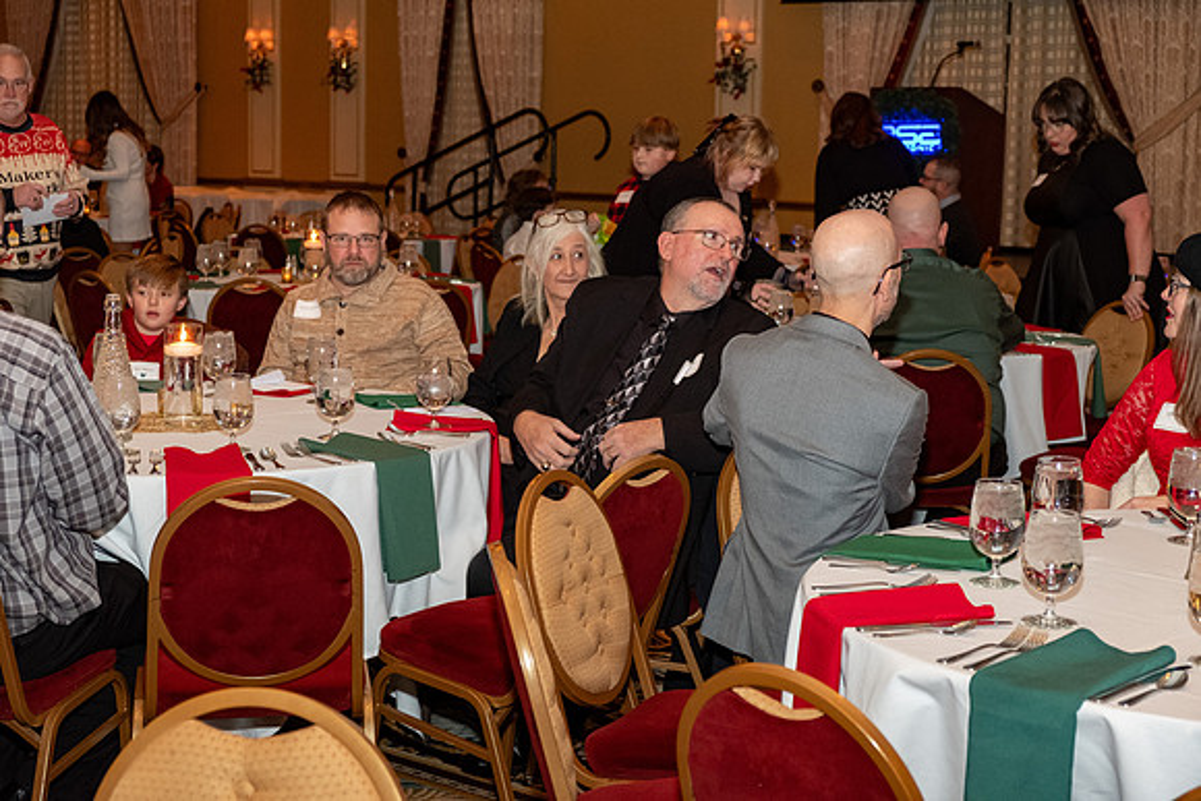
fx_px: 2035
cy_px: 400
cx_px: 600
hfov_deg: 32.9
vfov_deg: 22.3
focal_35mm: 61
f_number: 4
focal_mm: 40.7
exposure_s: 1/125
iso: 2500
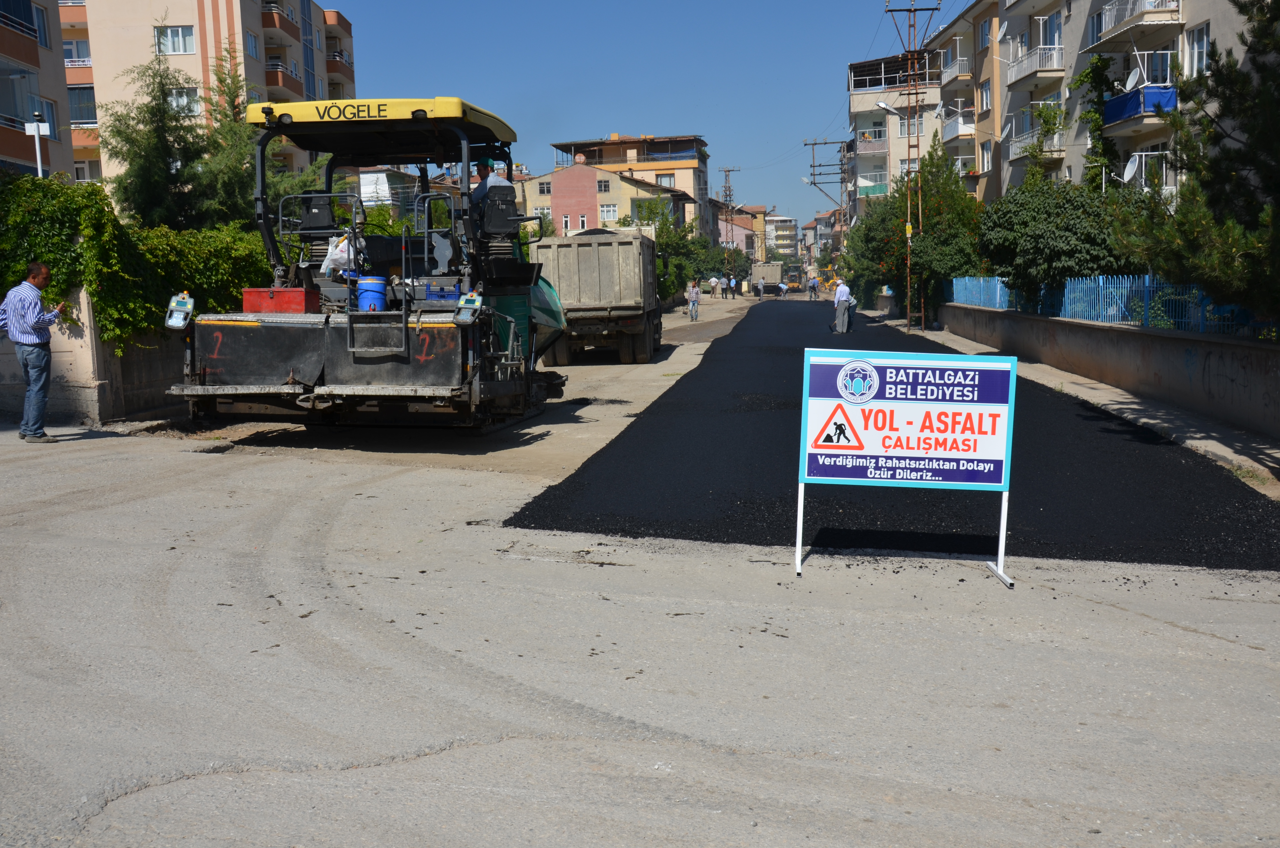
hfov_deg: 57.3
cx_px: 640
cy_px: 424
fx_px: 1171
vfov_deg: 39.8
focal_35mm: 33
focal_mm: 22
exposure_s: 1/250
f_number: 11
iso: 100
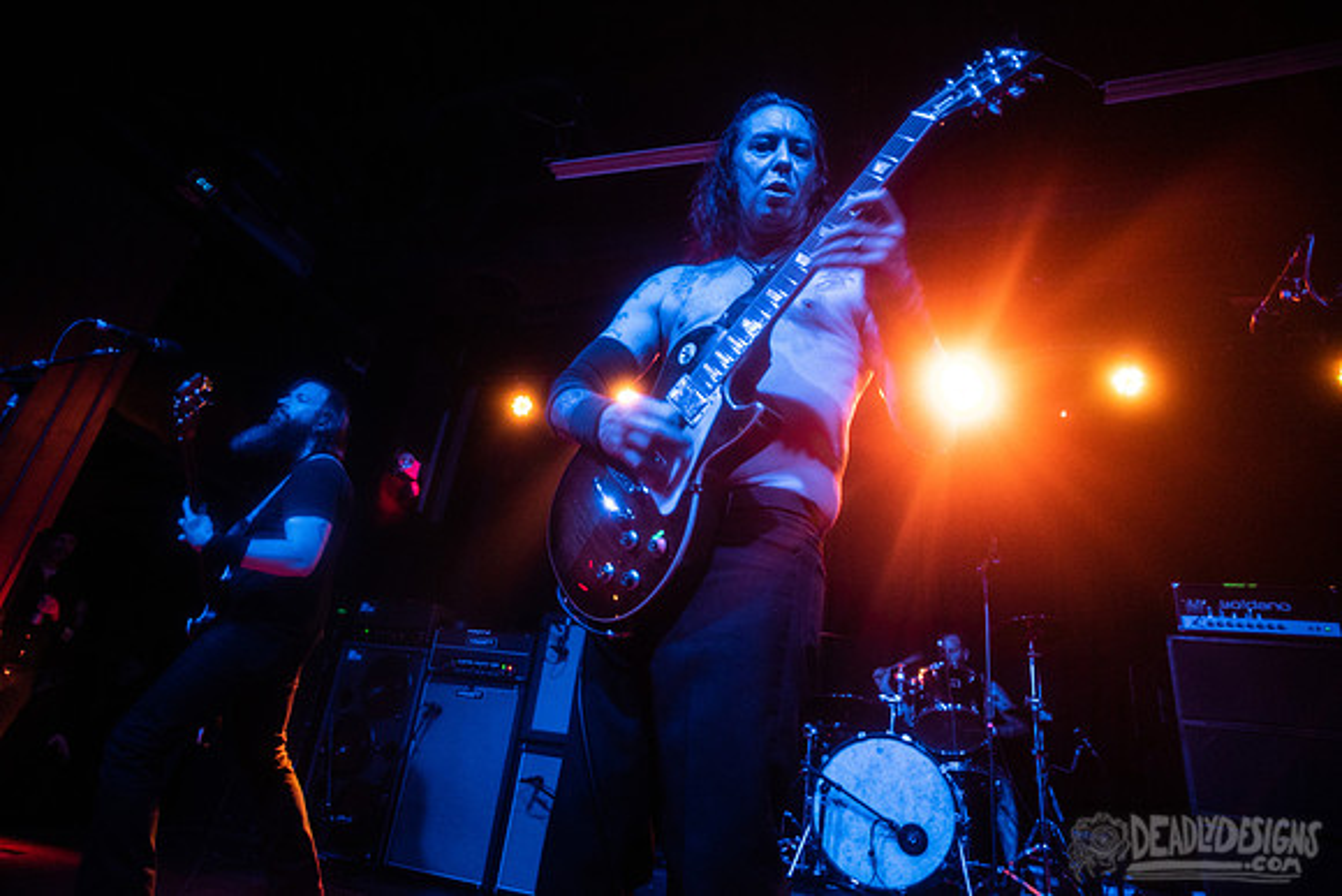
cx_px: 671
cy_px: 448
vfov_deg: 62.0
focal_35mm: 20
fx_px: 746
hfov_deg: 84.0
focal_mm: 20
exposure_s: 1/160
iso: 3200
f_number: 3.2
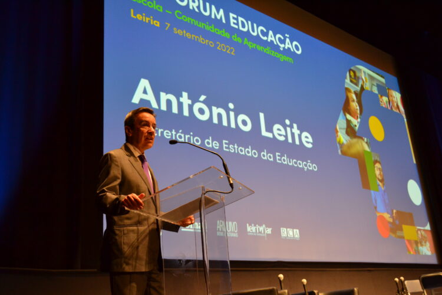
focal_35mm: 39
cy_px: 148
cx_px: 221
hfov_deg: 49.6
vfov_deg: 34.2
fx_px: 479
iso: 1400
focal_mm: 26
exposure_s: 1/60
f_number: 4
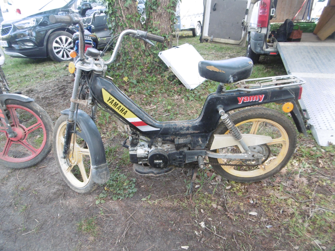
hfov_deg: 71.6
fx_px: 232
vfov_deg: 56.8
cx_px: 168
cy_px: 126
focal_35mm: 24
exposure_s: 1/60
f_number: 3.1
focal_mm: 4.3
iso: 200
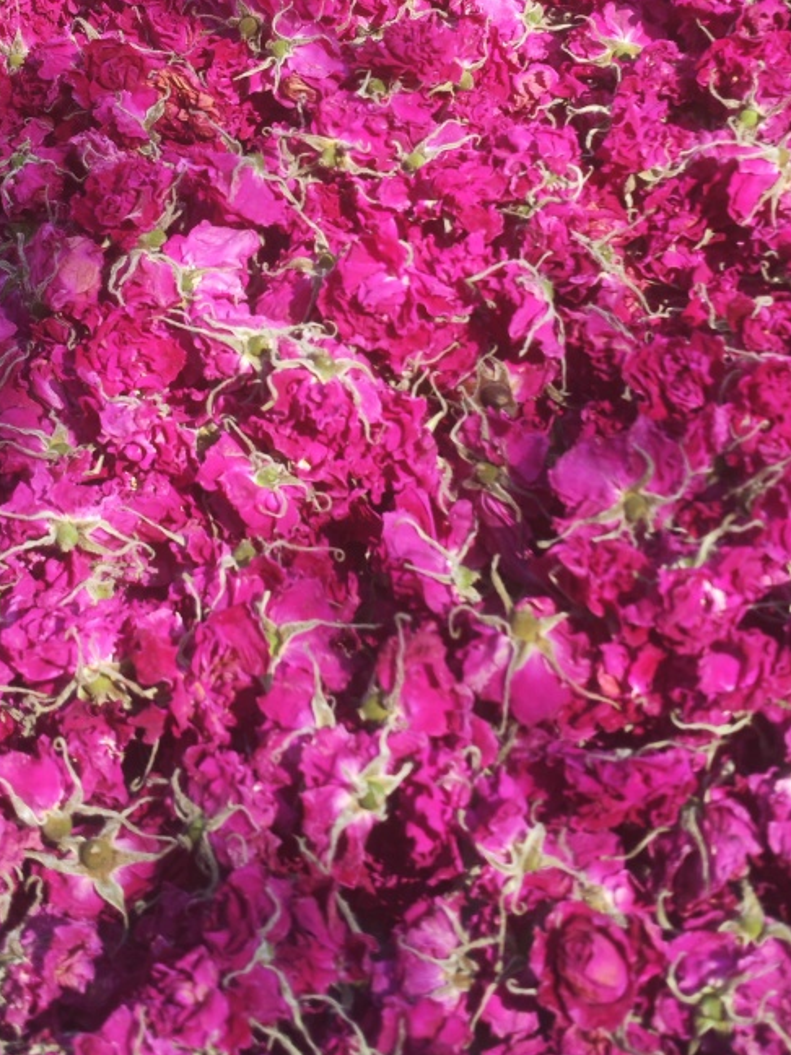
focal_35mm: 79
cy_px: 198
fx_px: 2407
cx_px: 303
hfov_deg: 18.6
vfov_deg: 24.3
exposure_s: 1/360
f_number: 1.95
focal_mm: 5.52
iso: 50
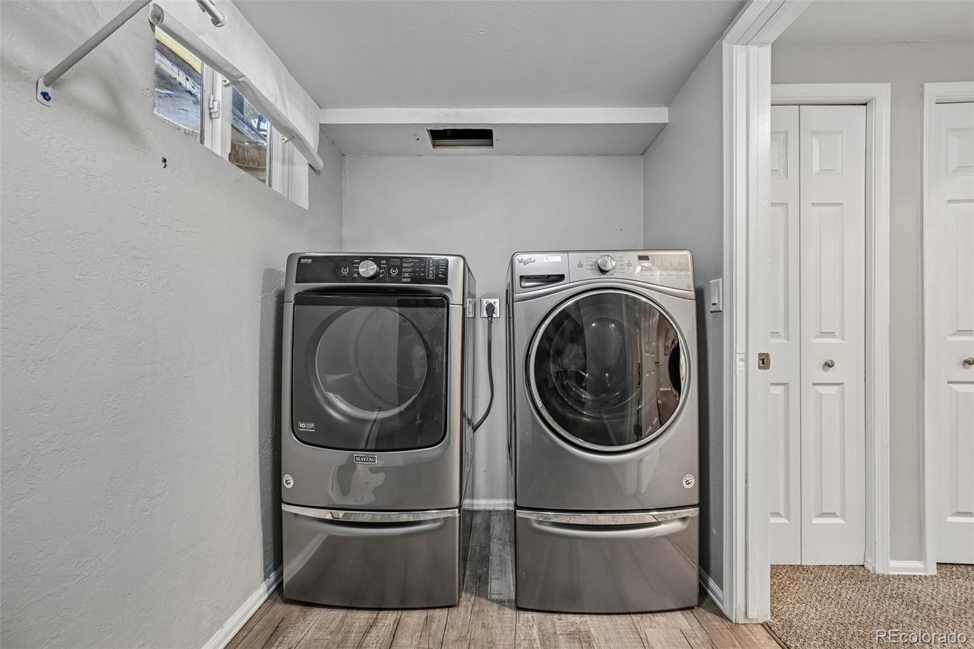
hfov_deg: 104.3
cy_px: 324
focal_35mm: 14
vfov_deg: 81.2
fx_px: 379
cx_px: 487
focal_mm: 14
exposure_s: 1/5
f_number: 9
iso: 400
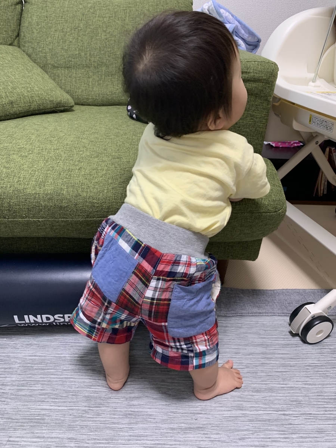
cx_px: 168
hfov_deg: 53.1
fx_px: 336
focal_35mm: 26
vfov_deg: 67.3
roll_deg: -3.7
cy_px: 224
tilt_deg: -30.8
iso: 160
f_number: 1.8
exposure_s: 1/60
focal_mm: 4.25
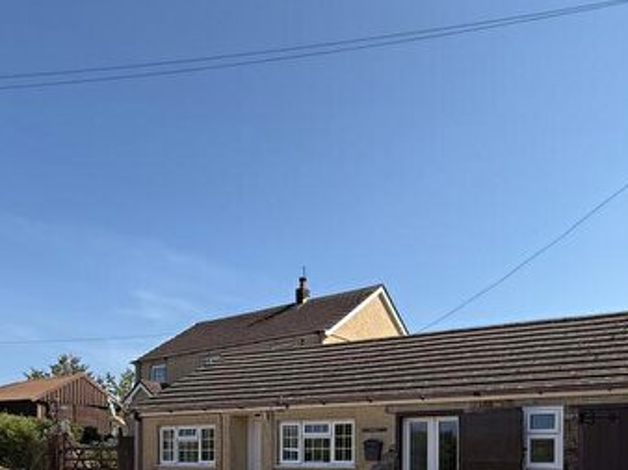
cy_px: 467
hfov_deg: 59.6
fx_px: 526
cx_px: 440
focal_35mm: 29
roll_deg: +0.4
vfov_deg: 41.9
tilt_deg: +3.1
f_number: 2.2
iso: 50
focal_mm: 2.22
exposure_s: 1/1464
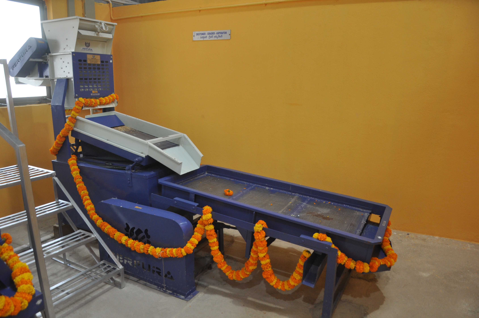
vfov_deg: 47.8
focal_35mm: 27
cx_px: 240
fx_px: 359
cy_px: 159
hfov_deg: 67.4
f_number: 4.5
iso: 500
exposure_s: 1/125
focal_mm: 18
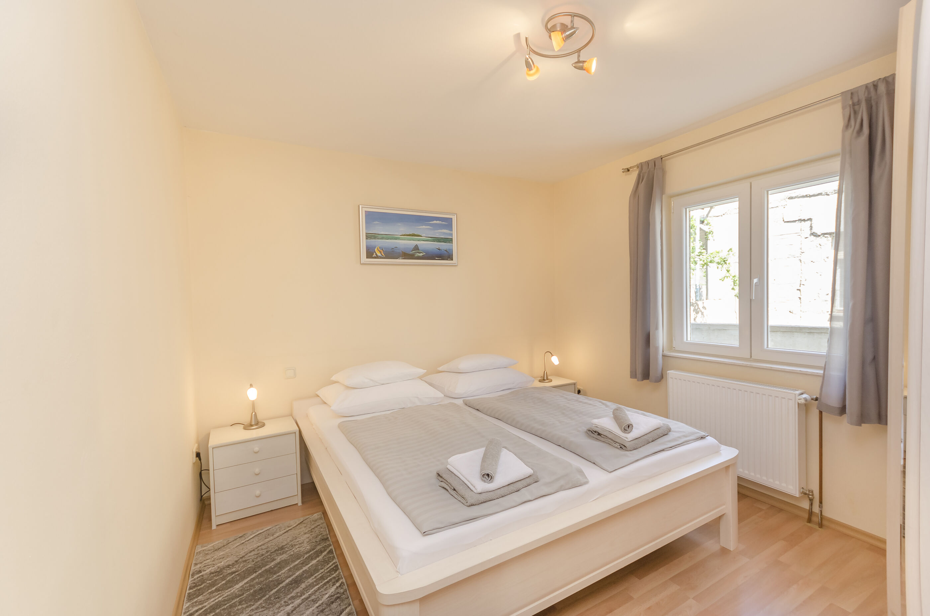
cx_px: 465
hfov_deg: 100.5
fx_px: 387
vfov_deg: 77.1
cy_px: 308
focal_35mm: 15
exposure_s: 1/100
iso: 200
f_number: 5
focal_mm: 10
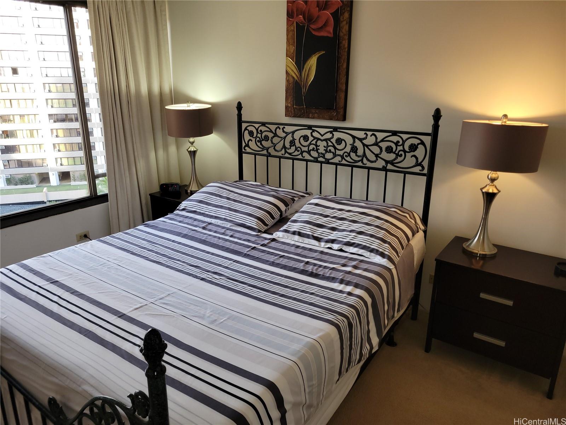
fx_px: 425
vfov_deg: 53.1
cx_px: 283
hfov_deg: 67.3
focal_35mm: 26
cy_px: 212
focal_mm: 5.4
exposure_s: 1/60
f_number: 1.8
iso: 50
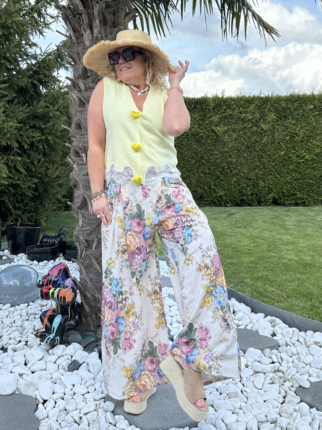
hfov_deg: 56.8
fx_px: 298
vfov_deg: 71.6
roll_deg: +0.4
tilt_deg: -0.7
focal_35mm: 24
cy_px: 215
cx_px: 161
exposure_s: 1/2070
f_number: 1.78
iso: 80
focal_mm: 6.86
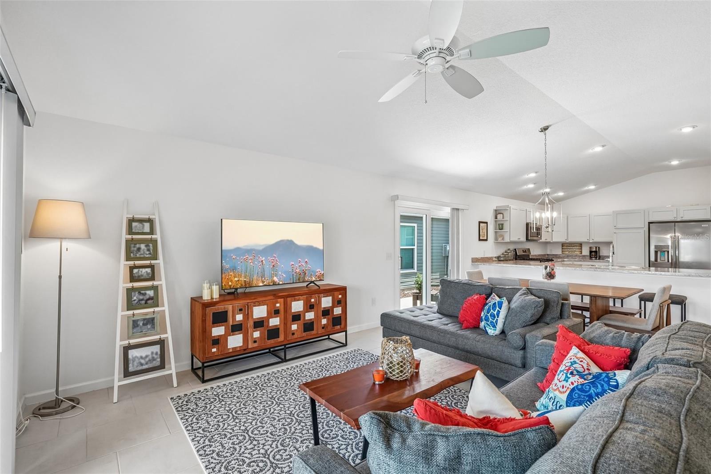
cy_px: 237
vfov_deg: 73.7
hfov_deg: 96.7
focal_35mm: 16
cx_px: 356
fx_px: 316
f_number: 8
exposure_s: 1/20
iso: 400
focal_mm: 16
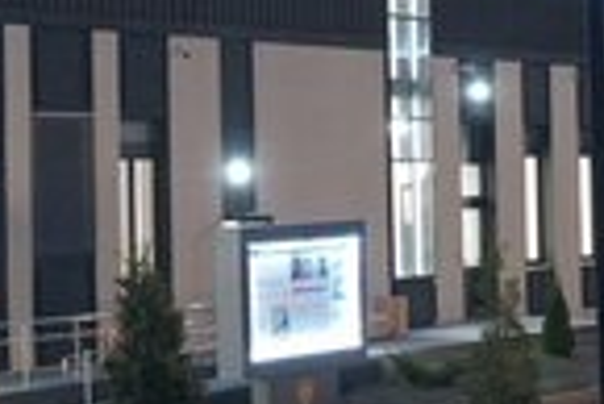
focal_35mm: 154
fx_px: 2586
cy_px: 71
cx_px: -254
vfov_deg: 8.9
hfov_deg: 12.7
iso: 400
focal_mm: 10.26
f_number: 2.8
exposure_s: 1/8
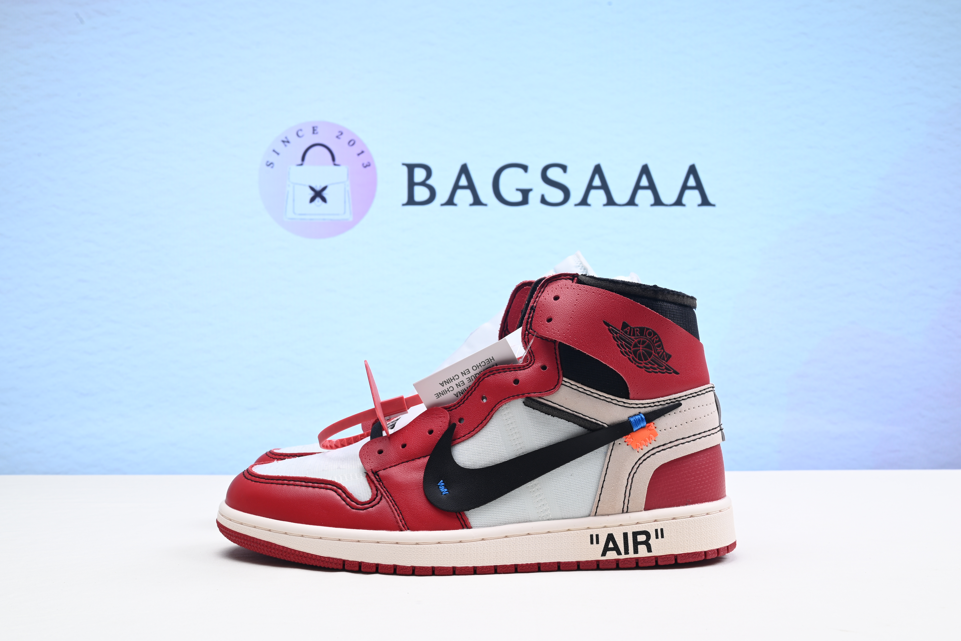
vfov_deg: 33.4
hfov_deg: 48.4
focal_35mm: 40
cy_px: 320
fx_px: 1068
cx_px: 480
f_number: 16
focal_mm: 40
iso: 100
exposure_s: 1/2
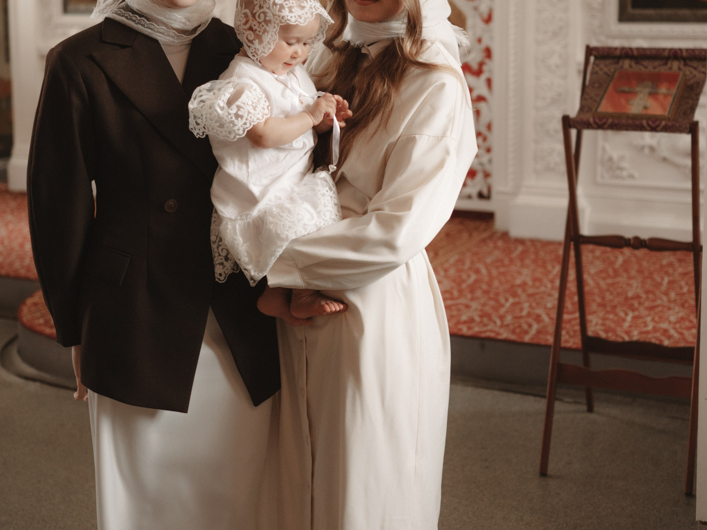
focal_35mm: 65
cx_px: 336
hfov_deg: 29.8
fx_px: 1328
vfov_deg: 22.3
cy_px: 119
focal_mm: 35
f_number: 1.8
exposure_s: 1/320
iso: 500
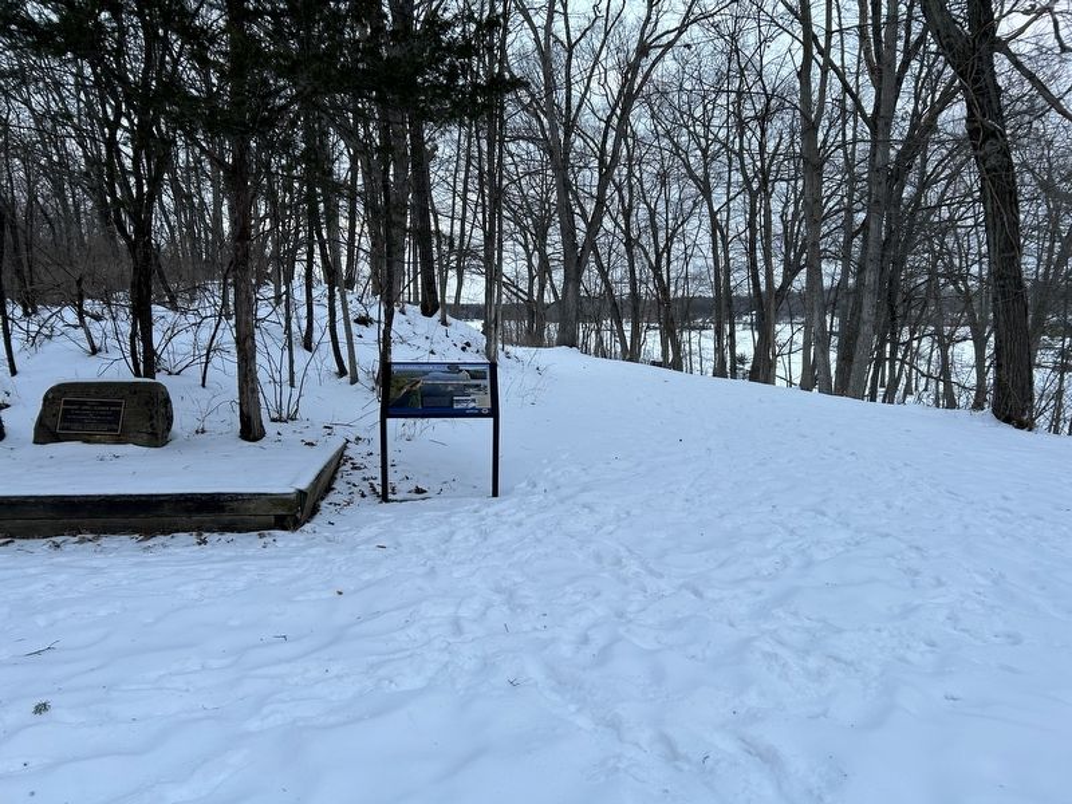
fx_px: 805
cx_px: 536
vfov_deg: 53.1
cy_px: 402
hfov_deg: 67.3
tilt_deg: -5.1
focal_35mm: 26
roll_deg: -0.7
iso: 64
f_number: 1.5
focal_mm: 5.7
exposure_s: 1/121
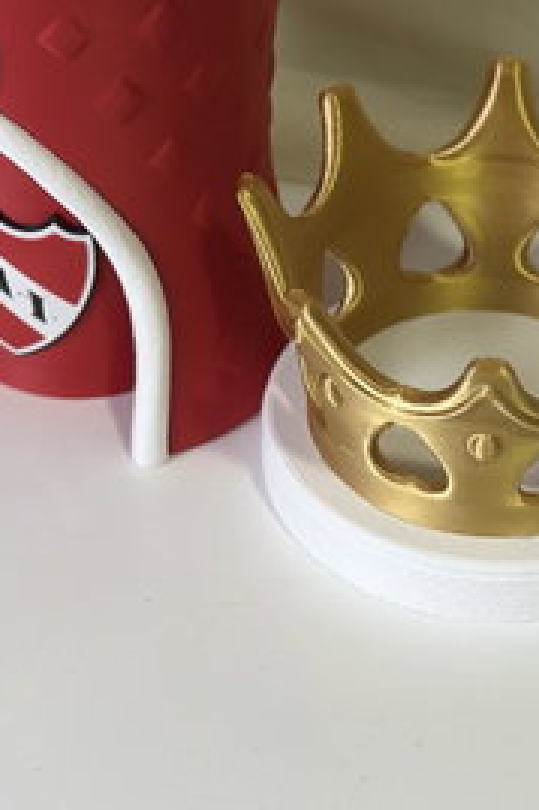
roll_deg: -1.1
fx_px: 2226
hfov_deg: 13.8
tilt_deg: -35.0
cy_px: 176
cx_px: 235
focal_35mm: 99
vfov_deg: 20.4
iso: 250
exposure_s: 1/60
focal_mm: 6.86
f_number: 1.78
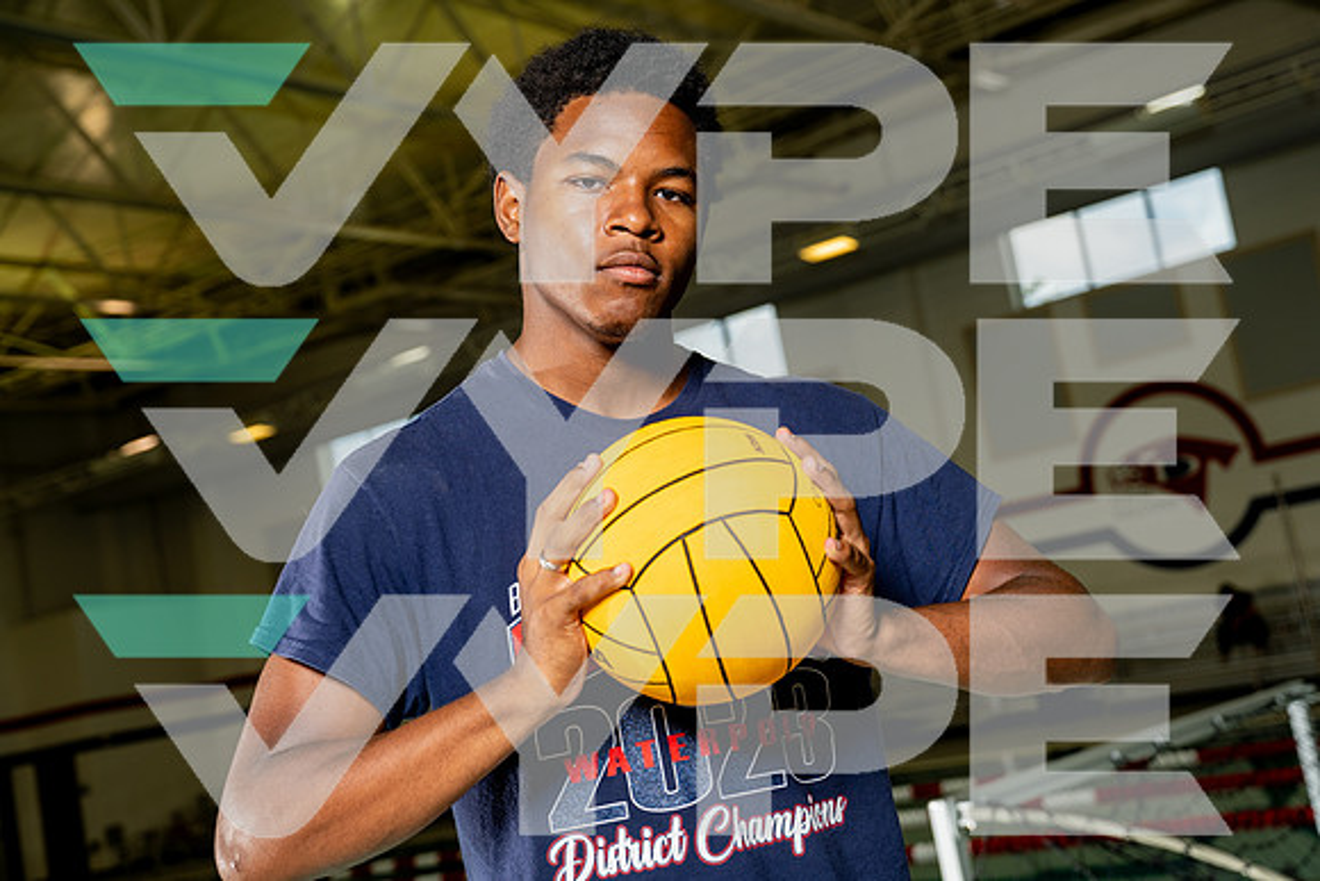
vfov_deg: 25.9
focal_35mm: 52
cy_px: 440
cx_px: 660
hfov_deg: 38.0
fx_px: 1916
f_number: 4.5
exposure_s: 1/250
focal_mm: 50
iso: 100
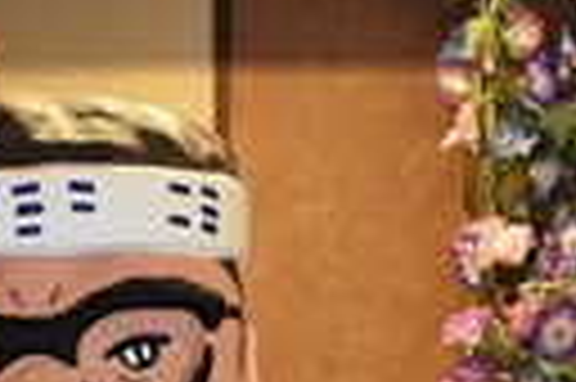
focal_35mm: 158
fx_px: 2524
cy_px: 600
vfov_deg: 8.4
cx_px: -22
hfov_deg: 12.8
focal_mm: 27
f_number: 5.6
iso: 400
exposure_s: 1/125
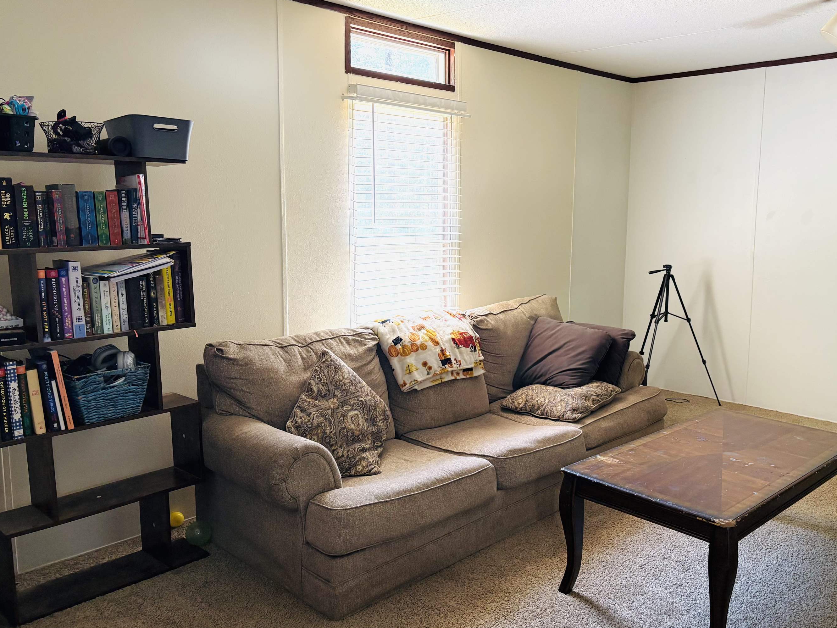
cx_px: 475
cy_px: 305
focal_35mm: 30
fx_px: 725
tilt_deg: -7.1
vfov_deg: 46.8
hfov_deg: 59.7
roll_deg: -0.4
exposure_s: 1/60
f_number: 1.6
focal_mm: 5.96
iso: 200
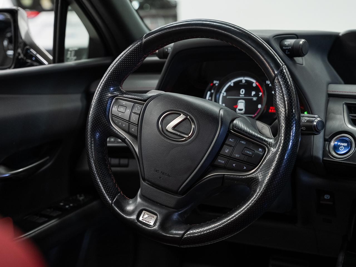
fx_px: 532
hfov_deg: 37.0
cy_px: 134
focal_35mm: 52
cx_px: 178
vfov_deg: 28.2
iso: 1000
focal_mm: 47.8
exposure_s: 1/40
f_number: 4
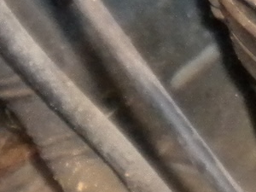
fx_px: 1657
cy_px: -316
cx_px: 621
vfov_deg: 6.2
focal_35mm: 224
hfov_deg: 8.1
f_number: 3.1
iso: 400
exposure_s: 1/30
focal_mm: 6.3
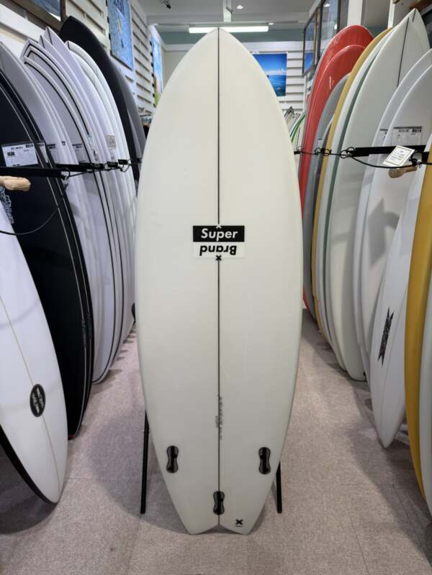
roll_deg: +0.6
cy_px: 288
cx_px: 216
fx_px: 399
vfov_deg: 71.6
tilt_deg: -19.1
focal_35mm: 24
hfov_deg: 56.8
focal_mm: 6.76
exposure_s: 1/120
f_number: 1.78
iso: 50
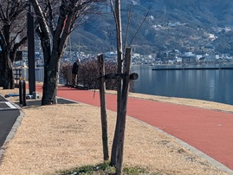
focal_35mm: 114
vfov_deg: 13.0
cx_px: 72
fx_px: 768
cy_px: 126
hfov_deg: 17.2
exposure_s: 1/1852
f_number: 1.85
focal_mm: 6.81
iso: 47
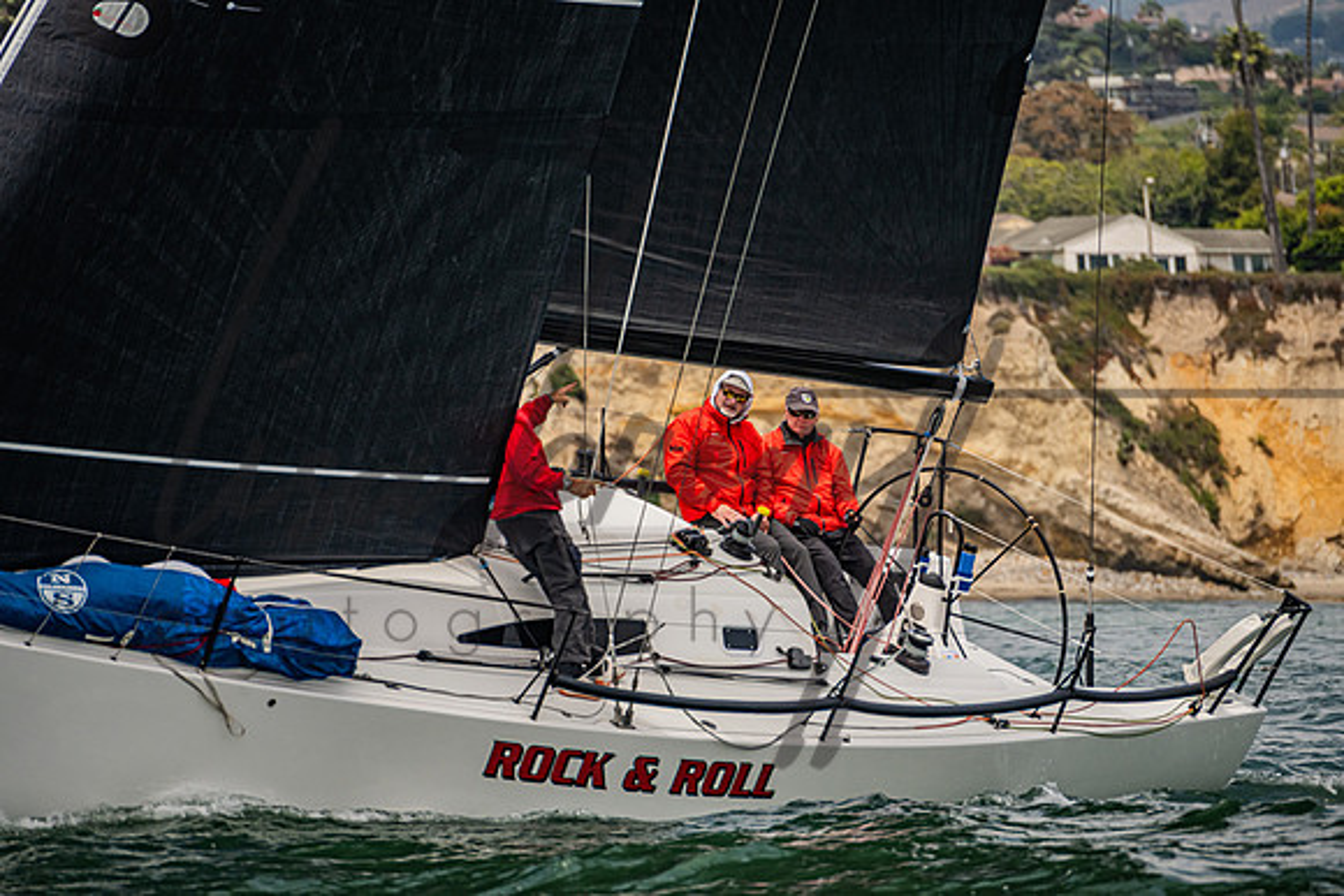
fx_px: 14936
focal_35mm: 400
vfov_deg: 3.4
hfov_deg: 5.2
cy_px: 448
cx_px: 672
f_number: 8
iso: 500
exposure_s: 1/2500
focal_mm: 400
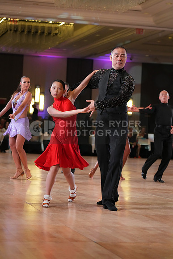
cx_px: 86
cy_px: 130
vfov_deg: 19.5
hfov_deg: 13.0
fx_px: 756
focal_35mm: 105
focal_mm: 105
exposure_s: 1/500
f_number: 4
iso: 4000
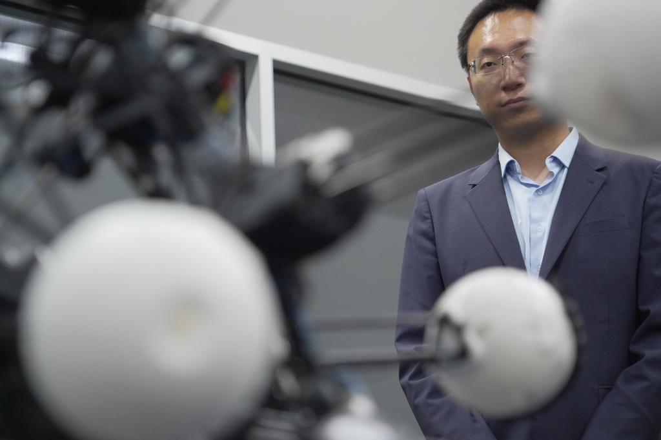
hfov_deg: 14.1
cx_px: 330
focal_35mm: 146
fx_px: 2680
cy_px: 220
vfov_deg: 9.4
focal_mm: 146
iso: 3200
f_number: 6.3
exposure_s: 1/50
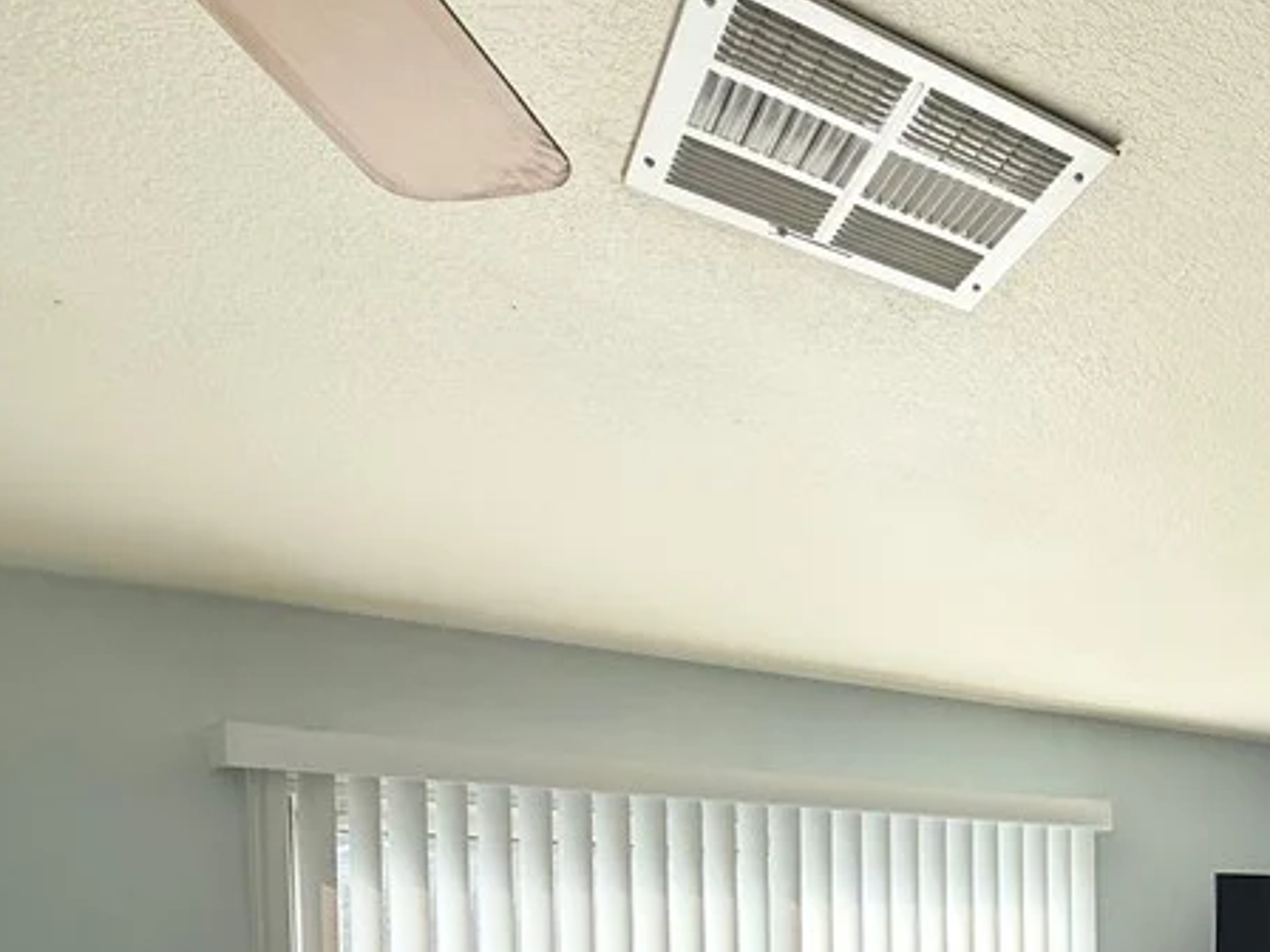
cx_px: 1347
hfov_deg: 45.2
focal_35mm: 32
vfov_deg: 38.3
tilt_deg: -1.3
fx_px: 1174
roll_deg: +0.9
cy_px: 989
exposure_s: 1/390
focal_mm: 2.22
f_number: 2.2
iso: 64
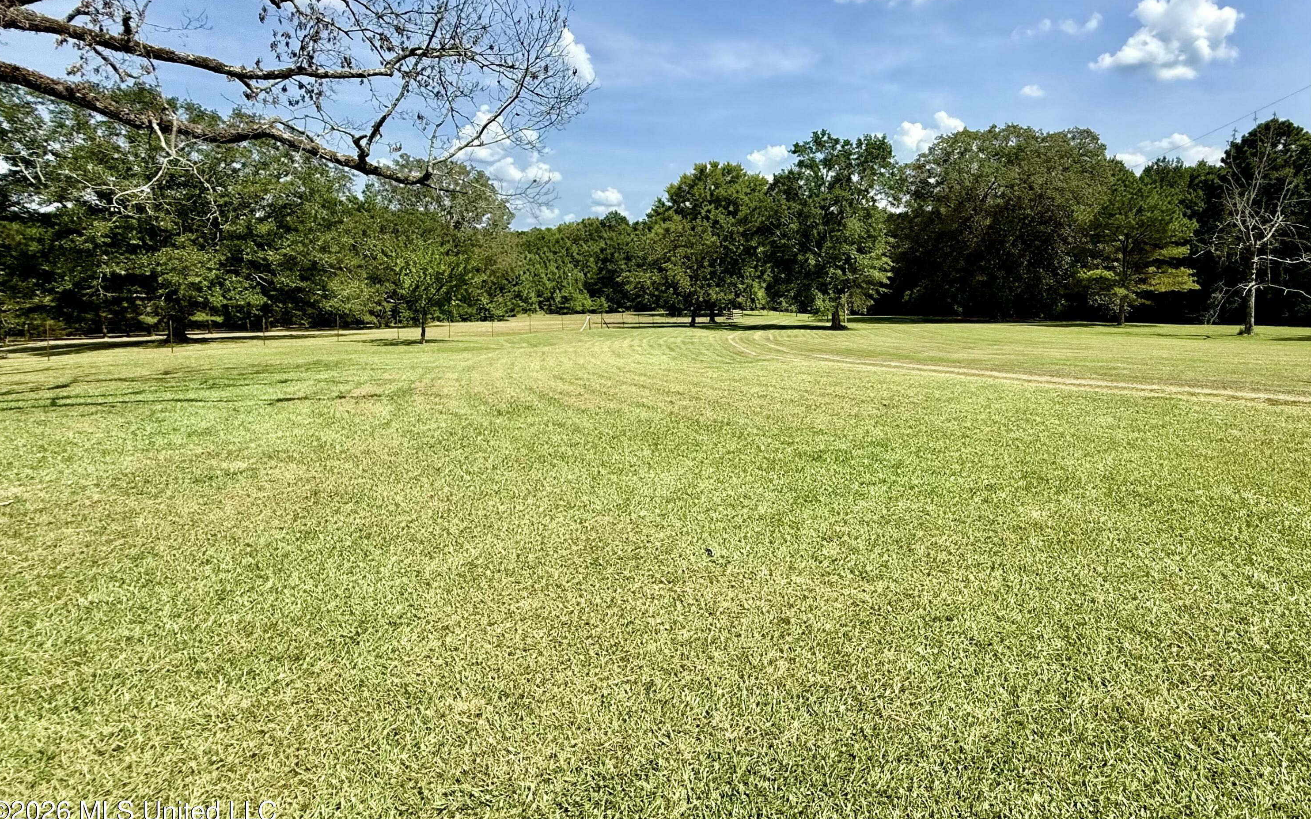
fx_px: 536
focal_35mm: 15
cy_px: 360
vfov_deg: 74.5
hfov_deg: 101.5
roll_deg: -0.5
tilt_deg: -5.7
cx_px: 650
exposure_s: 1/2320
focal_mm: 2.22
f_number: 2.2
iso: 50
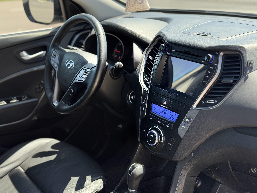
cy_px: 96
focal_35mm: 48
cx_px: 128
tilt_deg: -20.9
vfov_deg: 30.3
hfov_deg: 39.7
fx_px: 356
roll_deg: +4.9
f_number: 1.78
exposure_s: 1/255
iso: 64
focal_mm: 6.76
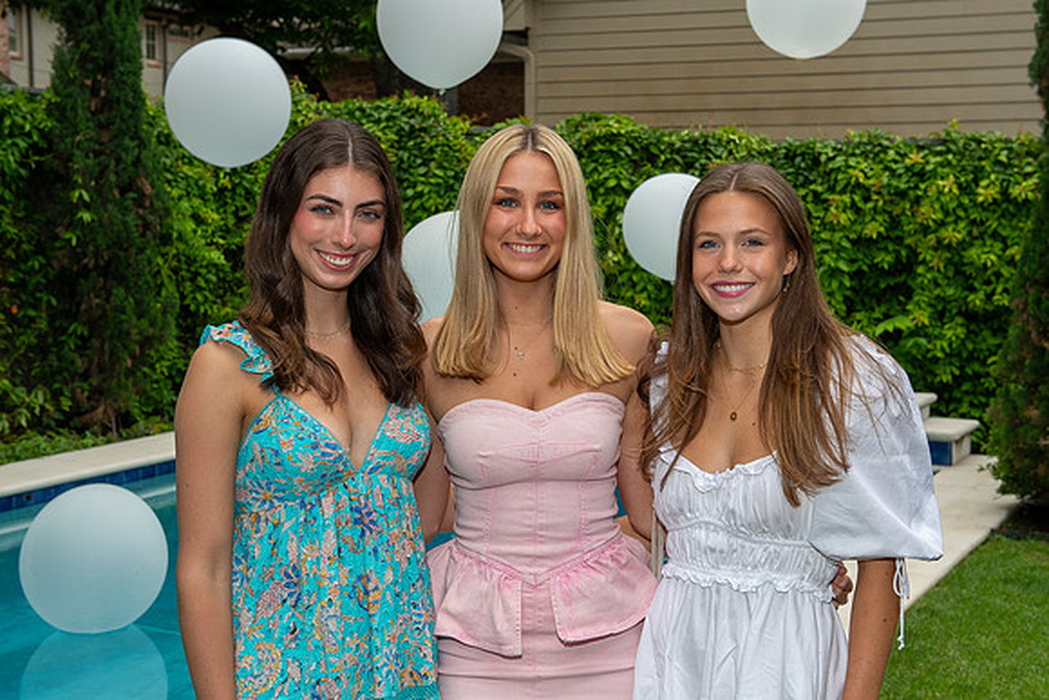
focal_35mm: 55
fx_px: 1597
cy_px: 323
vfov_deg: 24.7
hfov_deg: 36.4
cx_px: 553
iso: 800
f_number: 7.1
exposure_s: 1/200
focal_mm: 50
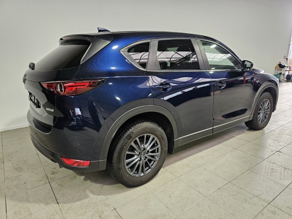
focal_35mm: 23
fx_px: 194
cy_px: 110
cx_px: 146
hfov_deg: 73.9
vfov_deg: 58.9
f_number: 1.7
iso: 100
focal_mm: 6.3
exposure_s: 1/100
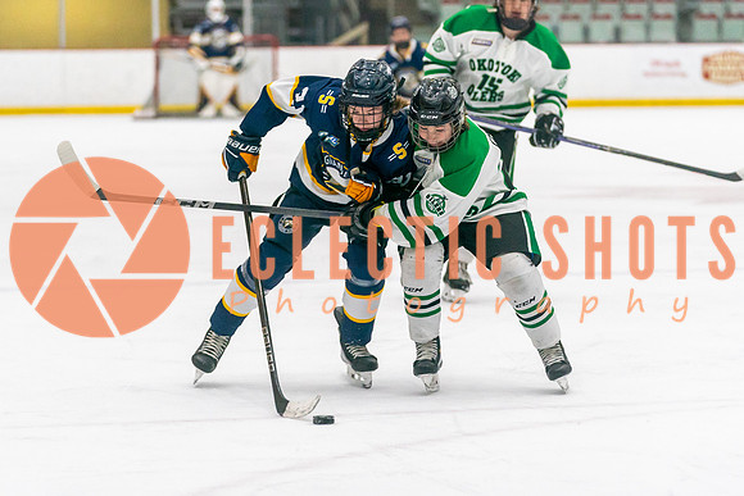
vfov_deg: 8.2
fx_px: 3458
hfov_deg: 12.3
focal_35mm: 167
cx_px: 323
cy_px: 267
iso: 3200
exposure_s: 1/1250
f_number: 2.8
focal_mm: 112
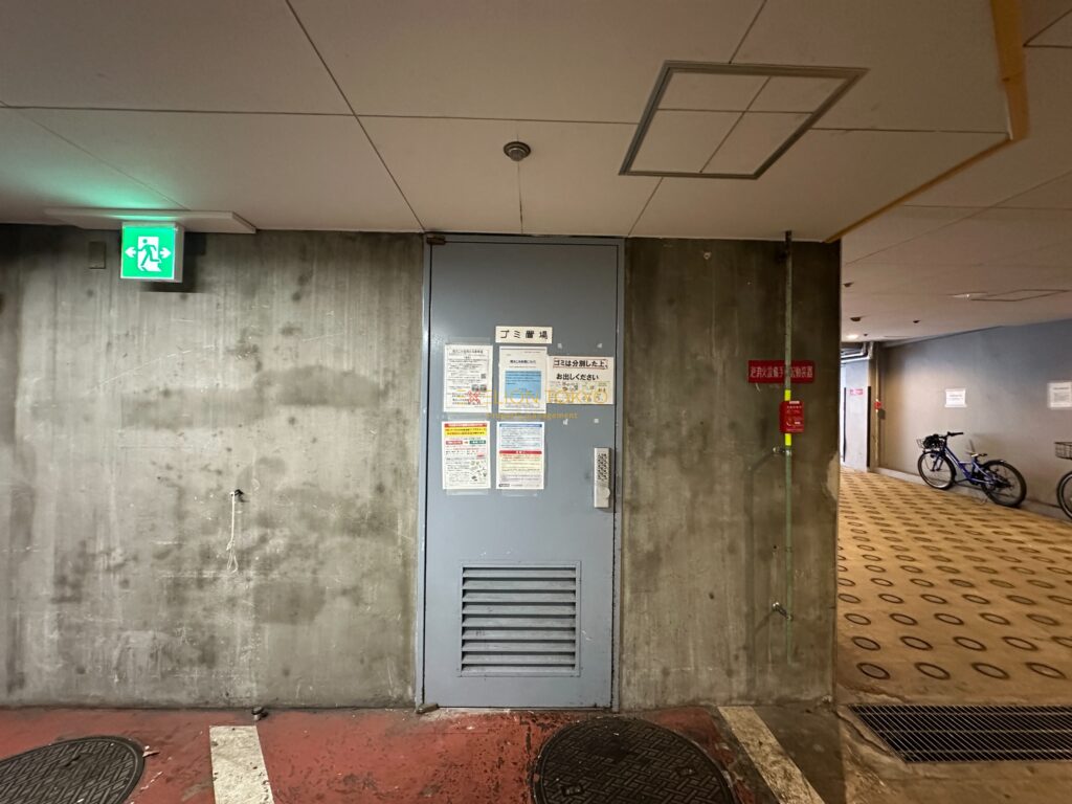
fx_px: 434
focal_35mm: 14
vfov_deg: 85.7
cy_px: 402
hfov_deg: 102.1
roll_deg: -0.9
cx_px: 536
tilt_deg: +1.3
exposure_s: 1/50
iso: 1000
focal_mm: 2.22
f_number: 2.2
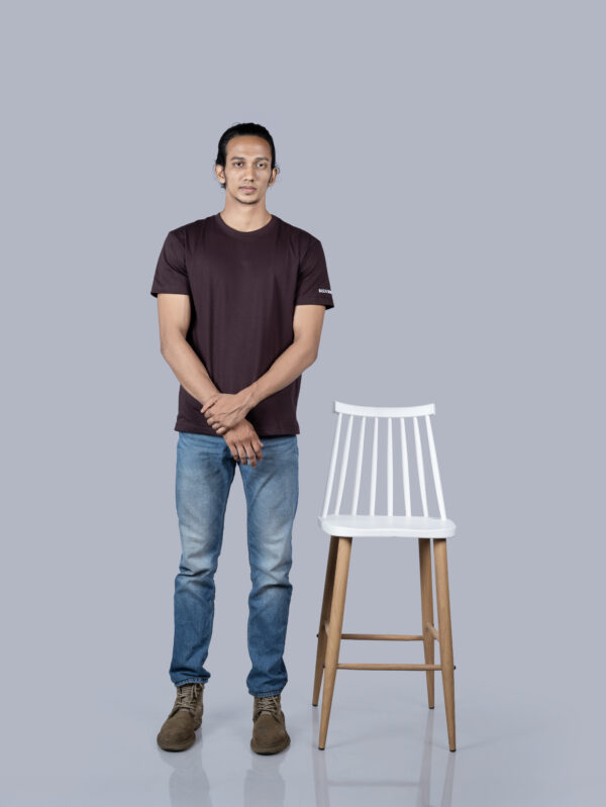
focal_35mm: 50
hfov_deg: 29.1
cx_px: 303
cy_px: 404
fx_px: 1166
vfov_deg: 38.2
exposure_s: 1/125
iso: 125
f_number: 9
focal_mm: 62.9
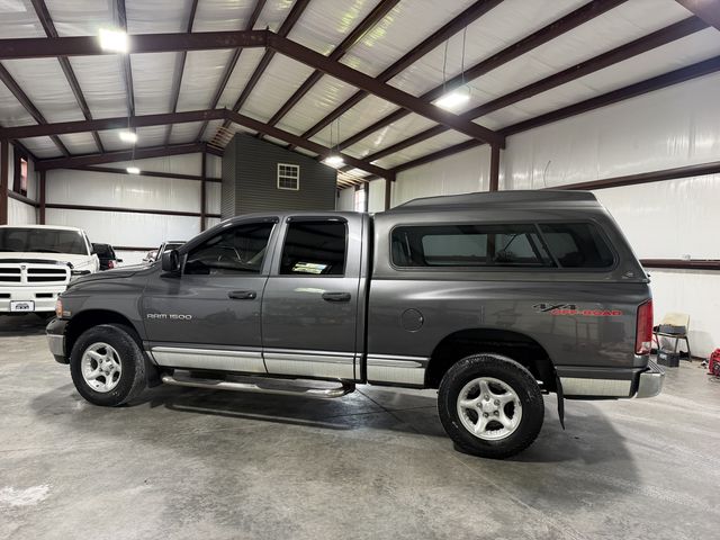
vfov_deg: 56.8
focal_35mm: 24
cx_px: 360
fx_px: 499
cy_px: 270
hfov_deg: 71.6
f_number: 1.78
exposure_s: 1/60
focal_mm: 6.76
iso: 320
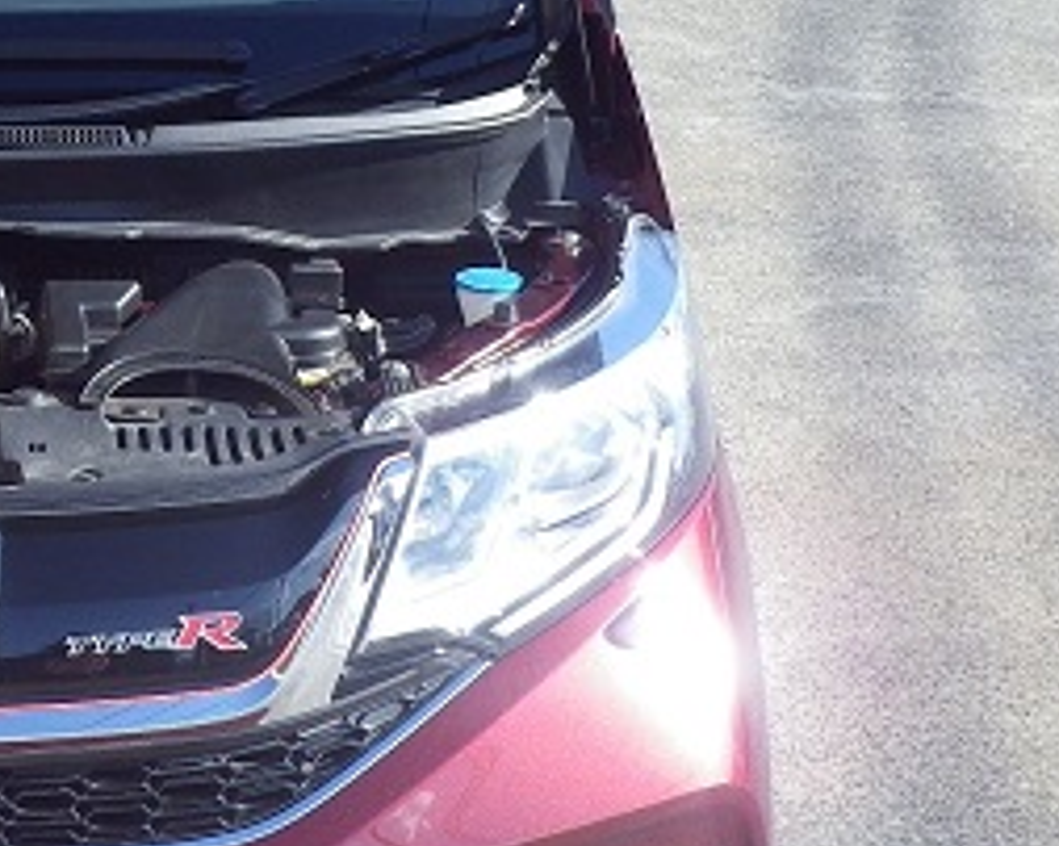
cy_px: 285
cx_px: -88
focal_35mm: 105
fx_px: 3288
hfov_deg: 17.7
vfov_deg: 14.6
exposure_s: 1/250
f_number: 4.6
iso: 125
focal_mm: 6.1
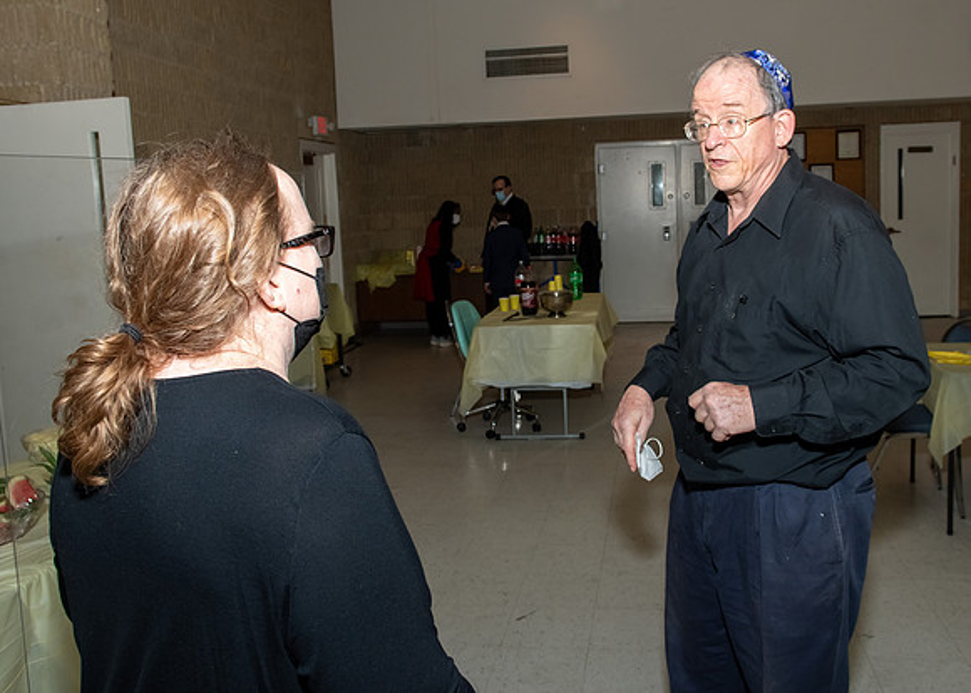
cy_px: 290
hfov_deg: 58.9
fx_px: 857
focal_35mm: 31
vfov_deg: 43.9
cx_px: 541
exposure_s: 1/250
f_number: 5.6
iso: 500
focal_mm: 17
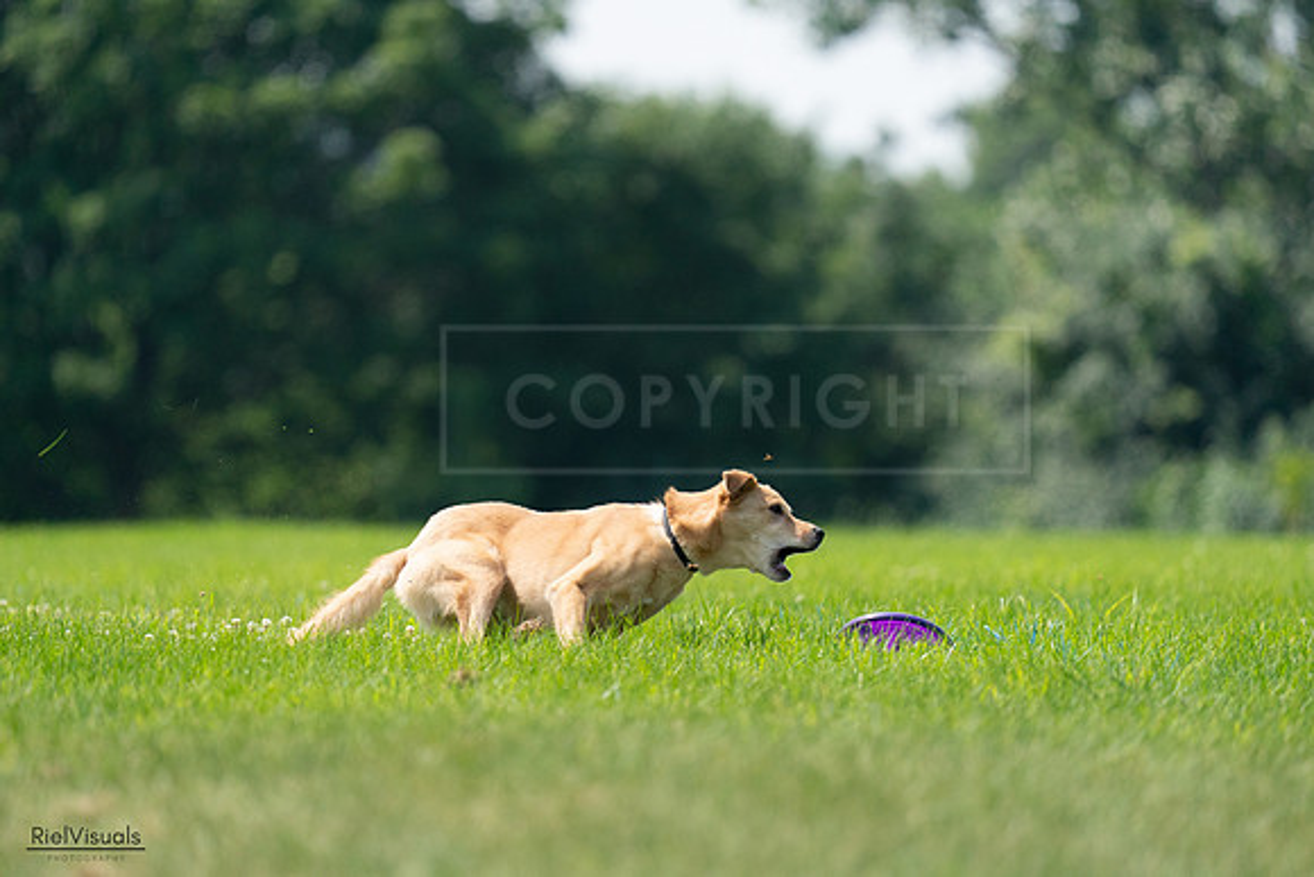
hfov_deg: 4.4
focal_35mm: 467
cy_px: 438
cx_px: 657
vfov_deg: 2.9
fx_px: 17049
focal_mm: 467
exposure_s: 1/4000
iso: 1600
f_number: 6.3
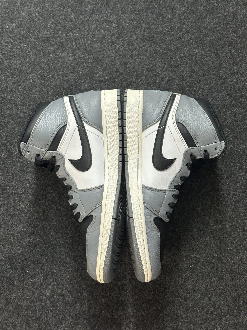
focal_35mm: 48
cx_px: 124
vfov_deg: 39.7
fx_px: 457
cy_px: 165
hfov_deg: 30.3
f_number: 1.78
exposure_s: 1/34
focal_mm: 6.86
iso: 250
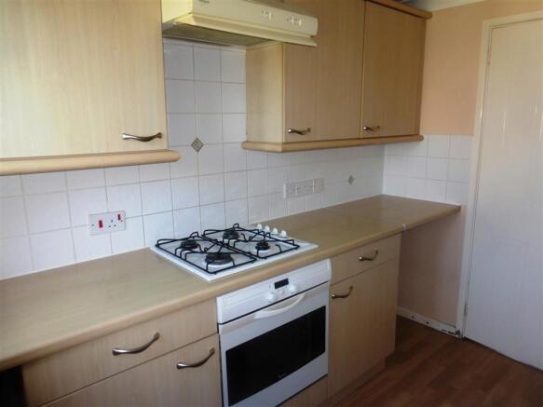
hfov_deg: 69.4
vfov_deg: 54.9
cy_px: 204
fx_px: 392
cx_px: 272
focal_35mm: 25
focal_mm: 4.3
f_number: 3.3
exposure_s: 1/60
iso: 200
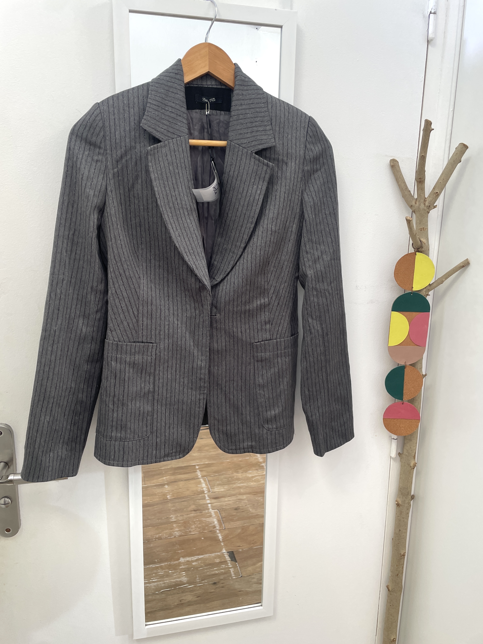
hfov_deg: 53.1
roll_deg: +0.6
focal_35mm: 26
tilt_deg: -11.3
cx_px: 242
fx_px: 484
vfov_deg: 67.3
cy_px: 322
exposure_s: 1/100
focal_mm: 4.2
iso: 80
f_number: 1.6
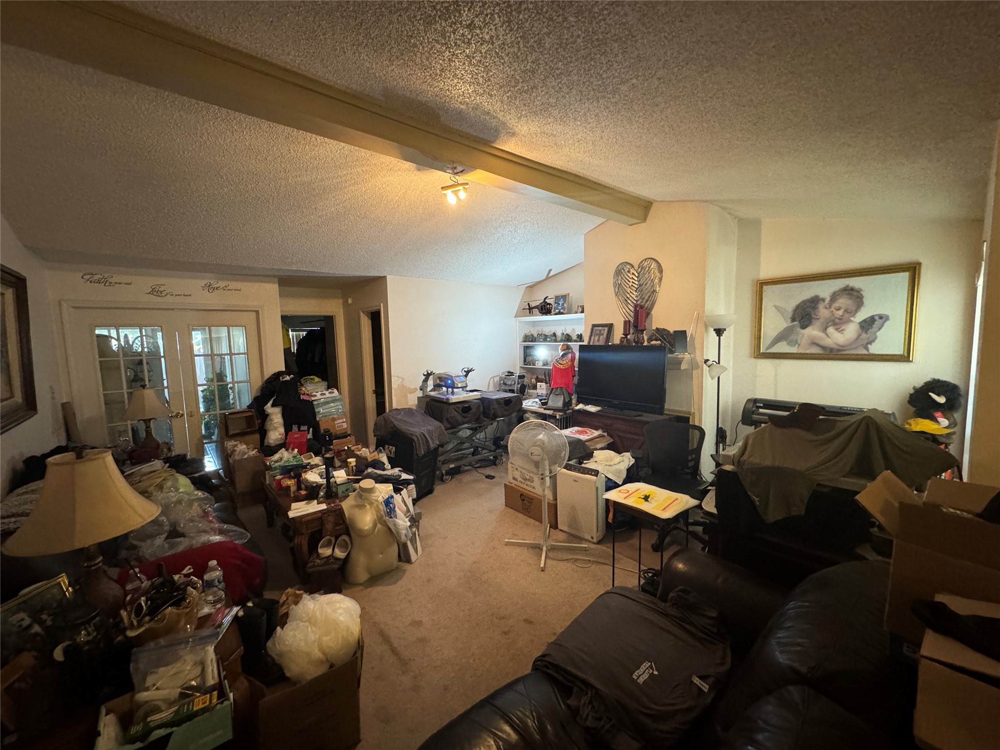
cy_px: 375
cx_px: 500
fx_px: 404
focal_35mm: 14
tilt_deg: -5.1
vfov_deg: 85.7
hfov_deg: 102.1
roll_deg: +1.2
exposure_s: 1/60
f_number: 2.2
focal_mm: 2.22
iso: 800
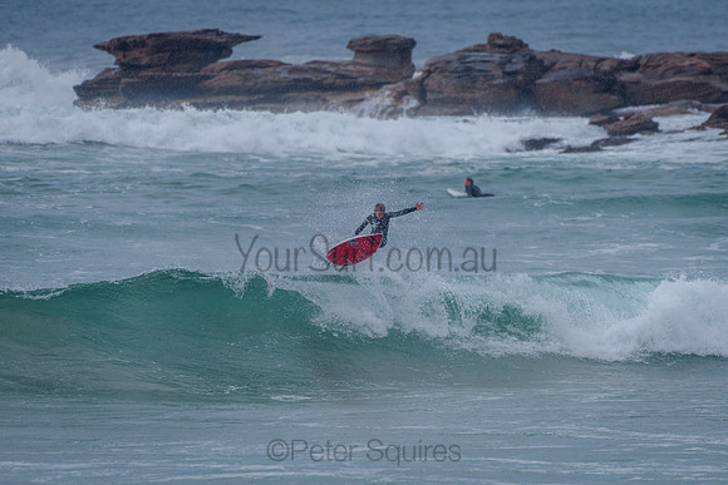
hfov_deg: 3.4
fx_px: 12389
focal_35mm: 613
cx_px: 363
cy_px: 293
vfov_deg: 2.2
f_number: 5.6
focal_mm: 500
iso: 450
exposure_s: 1/2000
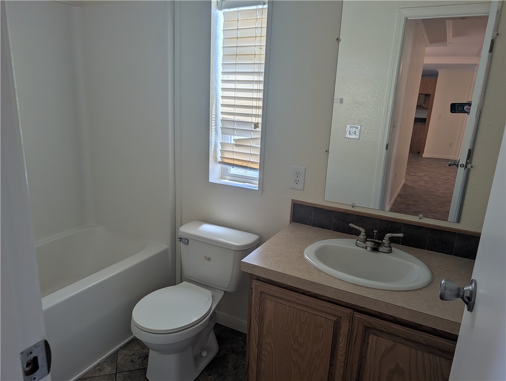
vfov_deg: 56.9
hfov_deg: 71.5
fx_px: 351
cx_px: 253
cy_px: 190
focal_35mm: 24
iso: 19
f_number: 1.68
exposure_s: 1/415
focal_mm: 6.9
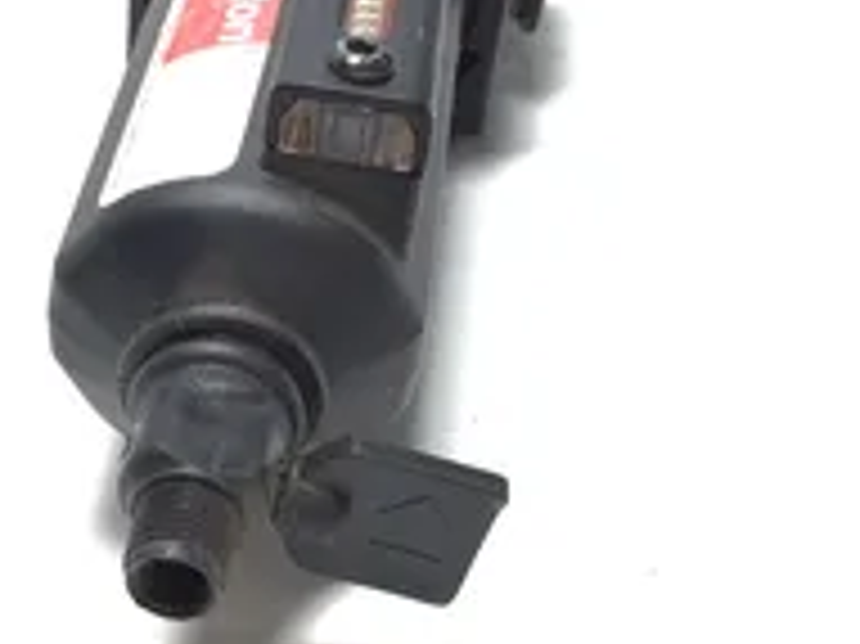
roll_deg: +0.6
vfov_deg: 22.6
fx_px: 1614
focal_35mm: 65
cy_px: 288
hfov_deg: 29.8
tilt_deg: -35.2
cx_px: 441
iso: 40
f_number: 2.4
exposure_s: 1/120
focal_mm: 3.3
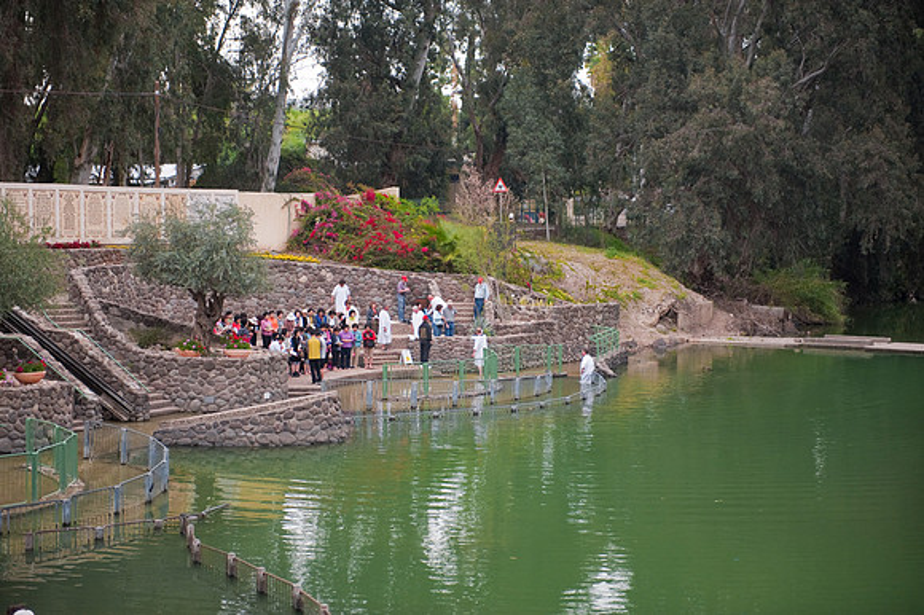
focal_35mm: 70
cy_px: 308
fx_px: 1796
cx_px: 462
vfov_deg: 19.4
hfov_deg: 28.9
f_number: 2.8
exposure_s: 1/320
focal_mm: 70
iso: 800
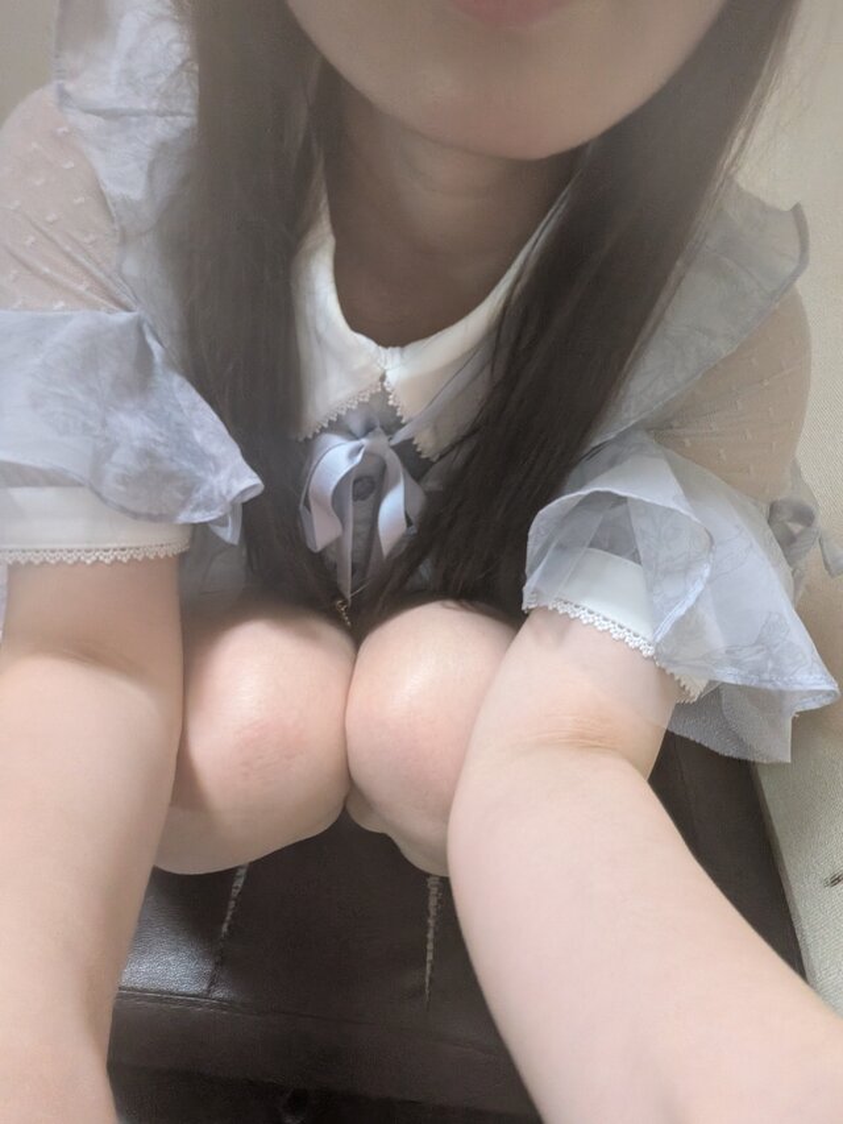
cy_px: 562
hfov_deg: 63.5
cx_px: 422
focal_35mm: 21
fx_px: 682
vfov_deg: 79.0
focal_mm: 2.74
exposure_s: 1/60
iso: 998
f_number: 2.2
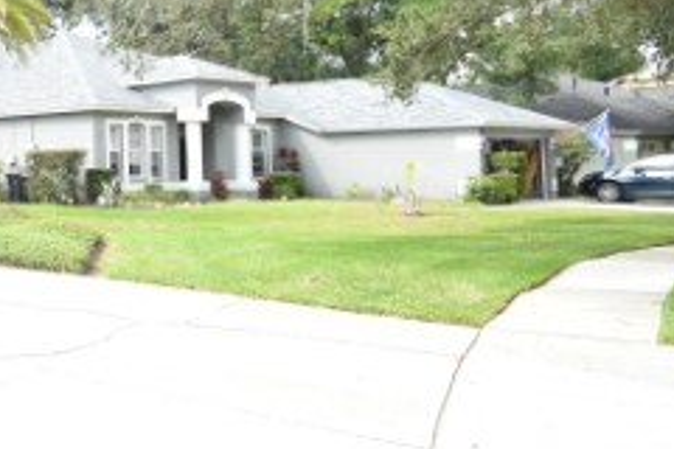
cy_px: 115
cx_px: -272
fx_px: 842
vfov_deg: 29.4
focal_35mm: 45
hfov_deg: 30.4
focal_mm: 10
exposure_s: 1/250
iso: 360
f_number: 8
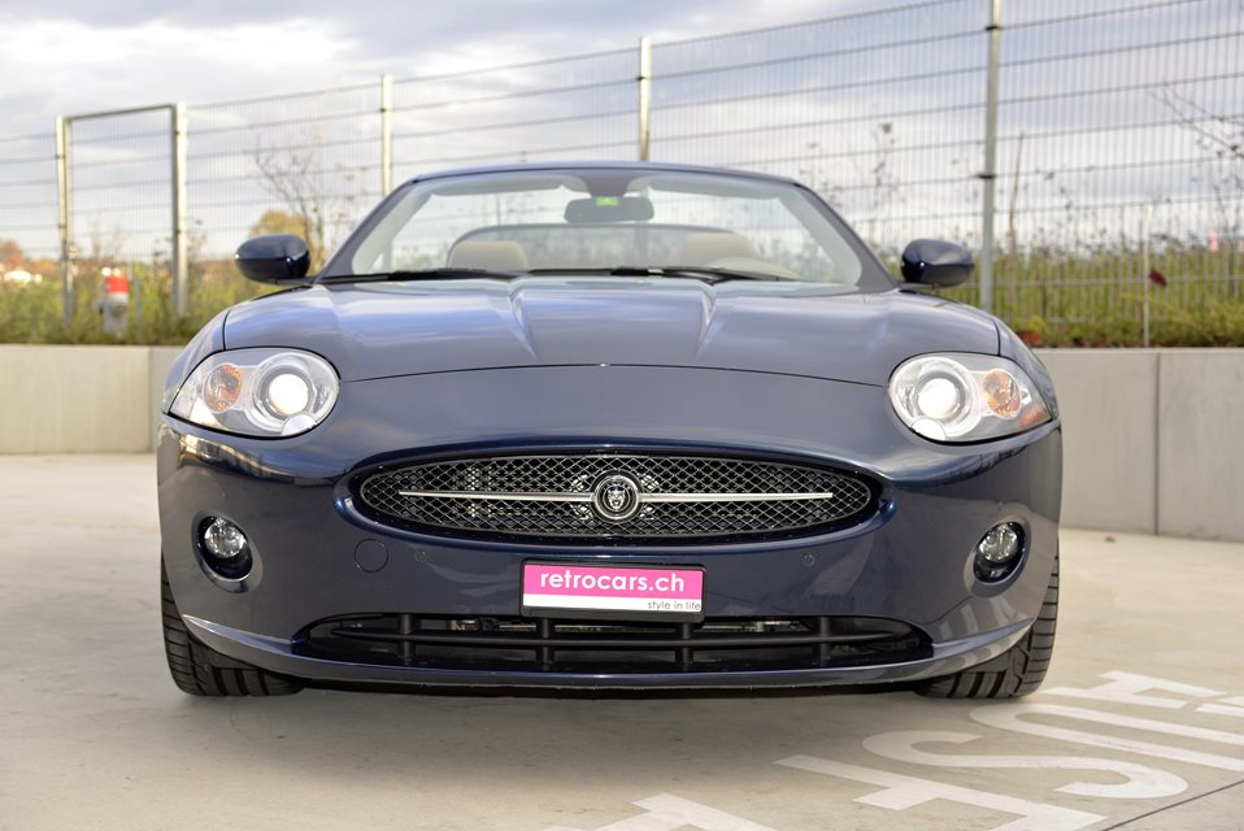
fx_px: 1729
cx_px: 622
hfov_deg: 39.6
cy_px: 416
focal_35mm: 50
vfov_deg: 27.0
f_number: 4
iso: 180
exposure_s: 1/200
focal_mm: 50
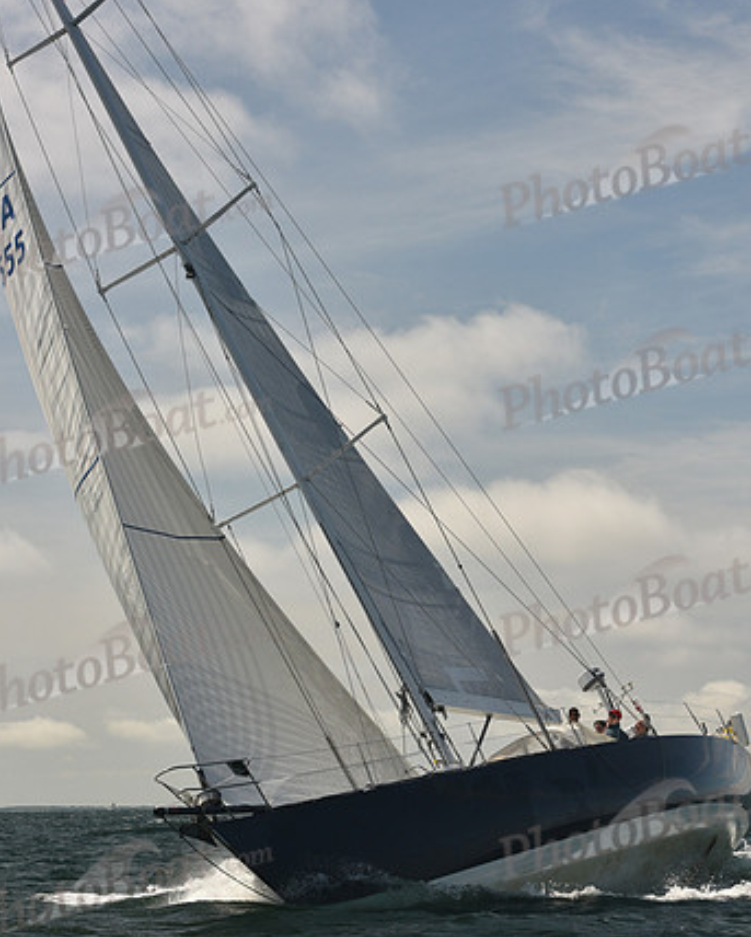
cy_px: 519
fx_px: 2470
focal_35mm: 89
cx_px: 386
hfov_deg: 17.3
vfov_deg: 21.5
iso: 320
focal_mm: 70
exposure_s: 1/1000
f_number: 7.1
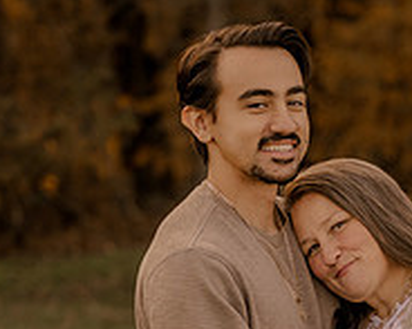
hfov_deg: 8.7
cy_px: 372
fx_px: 2706
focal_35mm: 222
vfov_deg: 6.9
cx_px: 316
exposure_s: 1/640
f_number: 1.8
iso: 250
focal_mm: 50
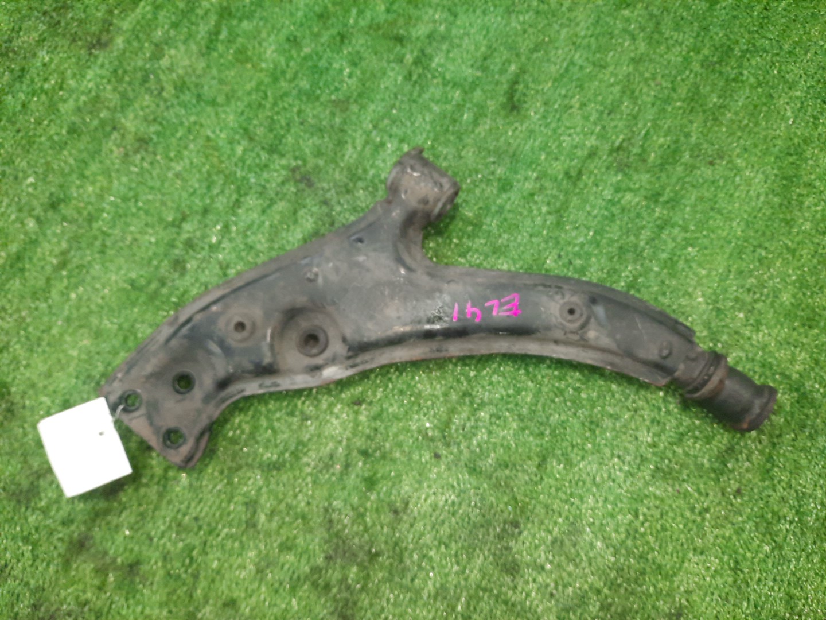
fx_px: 597
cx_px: 413
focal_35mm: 25
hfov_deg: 69.4
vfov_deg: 54.9
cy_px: 310
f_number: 2
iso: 357
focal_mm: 4.6
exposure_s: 1/50
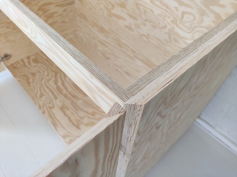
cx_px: 118
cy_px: 88
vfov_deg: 53.1
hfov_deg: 67.3
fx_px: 178
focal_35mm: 26
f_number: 1.75
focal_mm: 4.77
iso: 339
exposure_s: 1/50
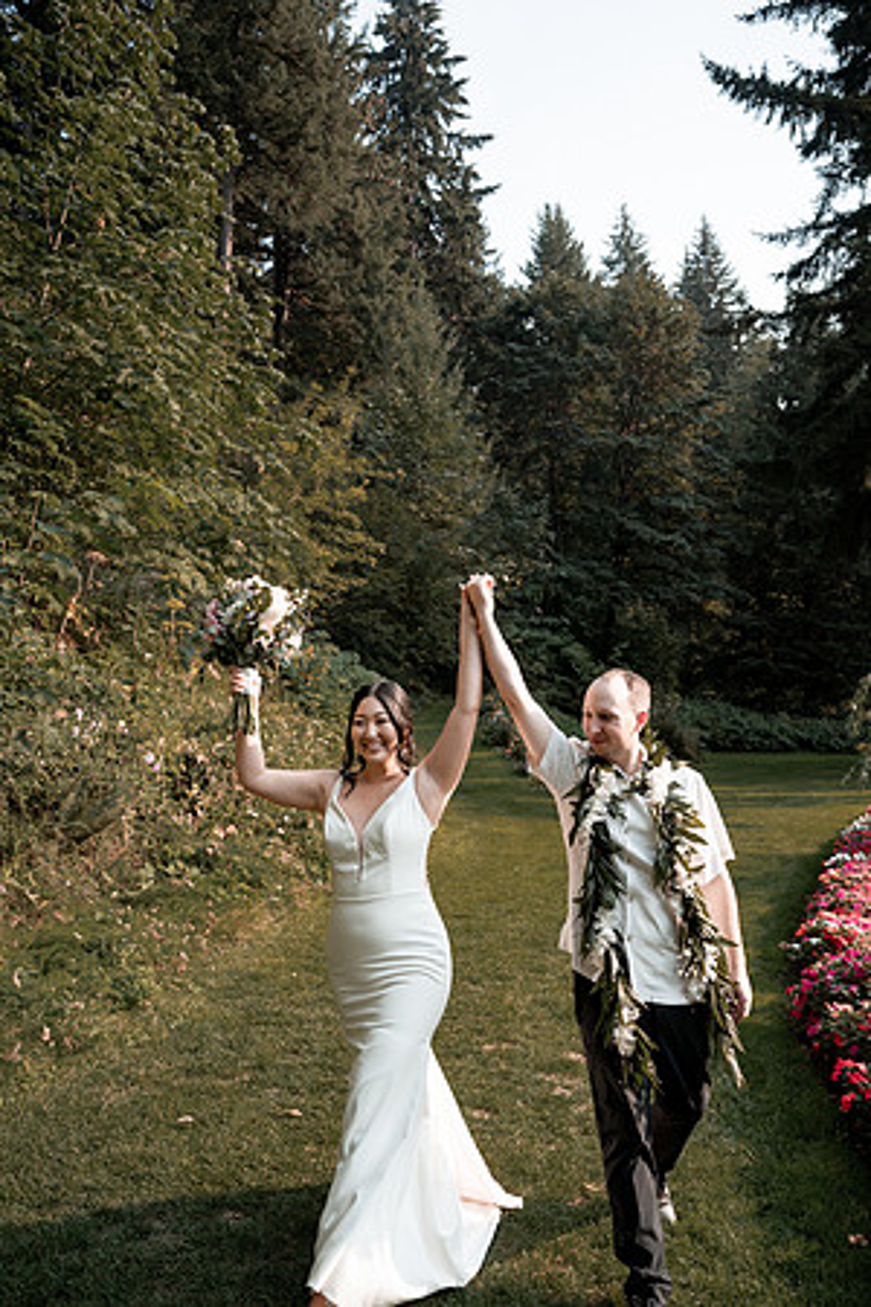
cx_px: 436
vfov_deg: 73.7
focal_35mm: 24
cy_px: 654
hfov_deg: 53.1
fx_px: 871
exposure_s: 1/640
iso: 200
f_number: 3.5
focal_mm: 24
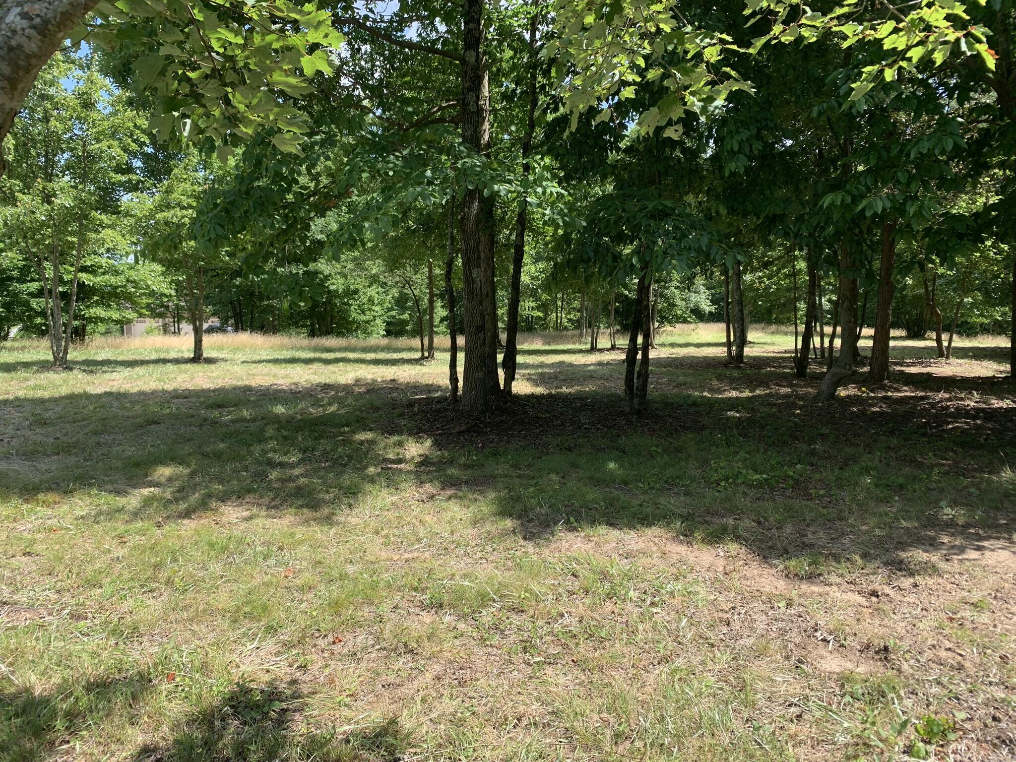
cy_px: 381
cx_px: 508
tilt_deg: -8.0
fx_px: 763
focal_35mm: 26
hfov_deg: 67.3
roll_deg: +0.1
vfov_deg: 53.1
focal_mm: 4.25
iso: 25
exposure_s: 1/696
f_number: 1.8
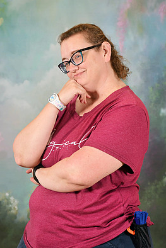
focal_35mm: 96
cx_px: 80
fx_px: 663
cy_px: 127
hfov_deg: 14.3
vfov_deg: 21.2
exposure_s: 1/125
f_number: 6.3
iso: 400
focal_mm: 56
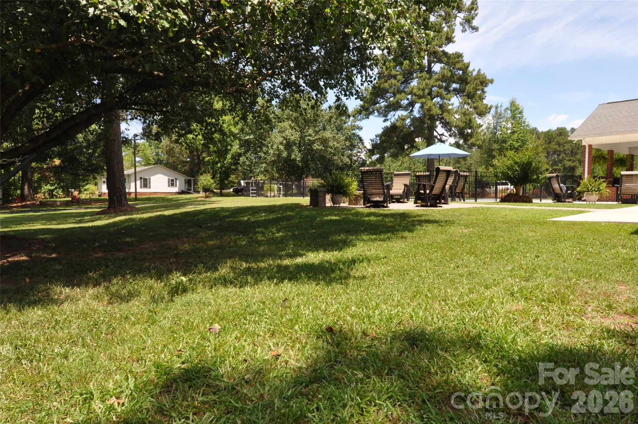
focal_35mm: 21
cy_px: 212
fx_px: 372
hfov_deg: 81.3
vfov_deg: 59.4
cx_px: 319
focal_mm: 14
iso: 640
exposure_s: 1/320
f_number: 9
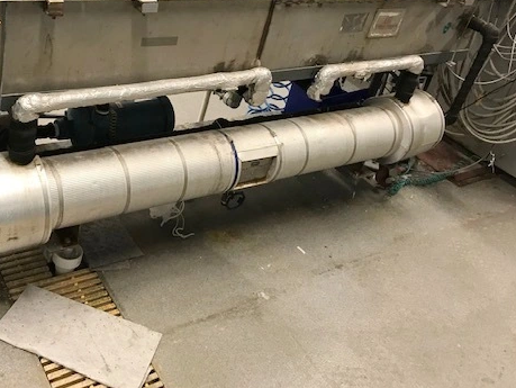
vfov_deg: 36.7
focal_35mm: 39
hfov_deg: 47.1
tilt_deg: -31.1
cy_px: 147
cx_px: 176
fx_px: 582
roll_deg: -11.5
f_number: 1.8
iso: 40
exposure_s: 1/20
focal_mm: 3.99
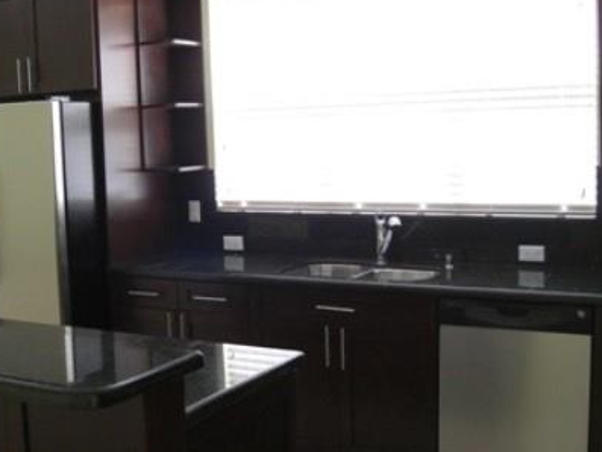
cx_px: 223
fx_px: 852
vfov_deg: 29.7
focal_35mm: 49
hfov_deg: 38.6
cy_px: 224
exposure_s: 1/60
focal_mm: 7.9
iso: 400
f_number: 2.8
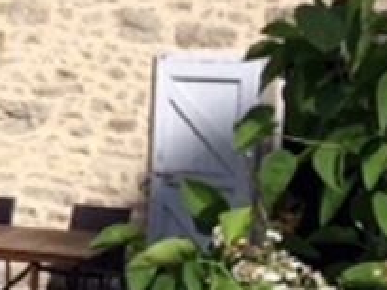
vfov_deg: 10.4
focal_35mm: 142
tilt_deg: -11.2
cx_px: -548
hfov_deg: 11.5
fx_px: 1588
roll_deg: -0.1
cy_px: 171
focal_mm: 4.15
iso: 32
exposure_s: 1/3165
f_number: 2.2
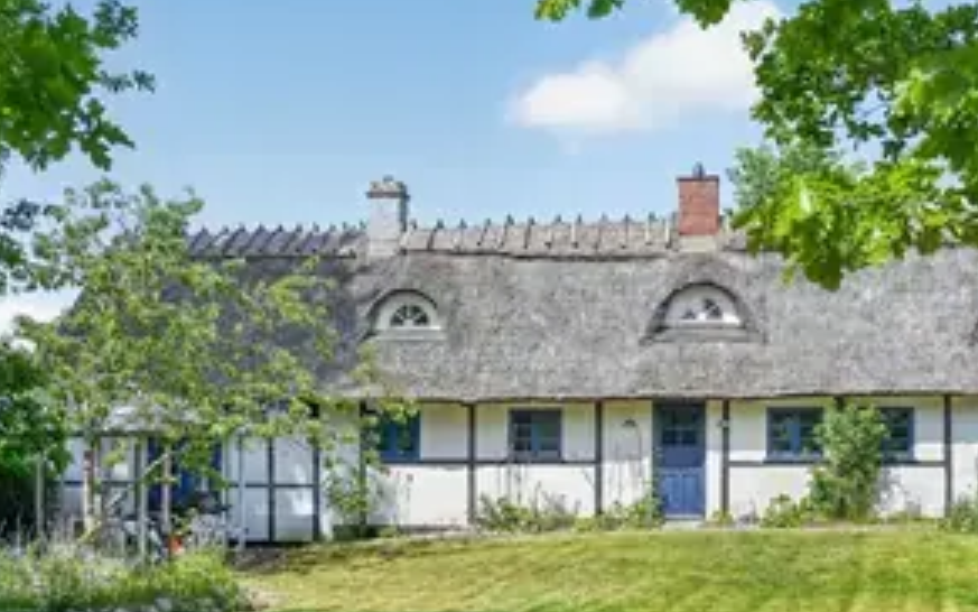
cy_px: 424
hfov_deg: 47.1
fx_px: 1120
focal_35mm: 42
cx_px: 544
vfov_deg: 30.3
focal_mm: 20
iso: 400
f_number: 8
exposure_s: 1/50
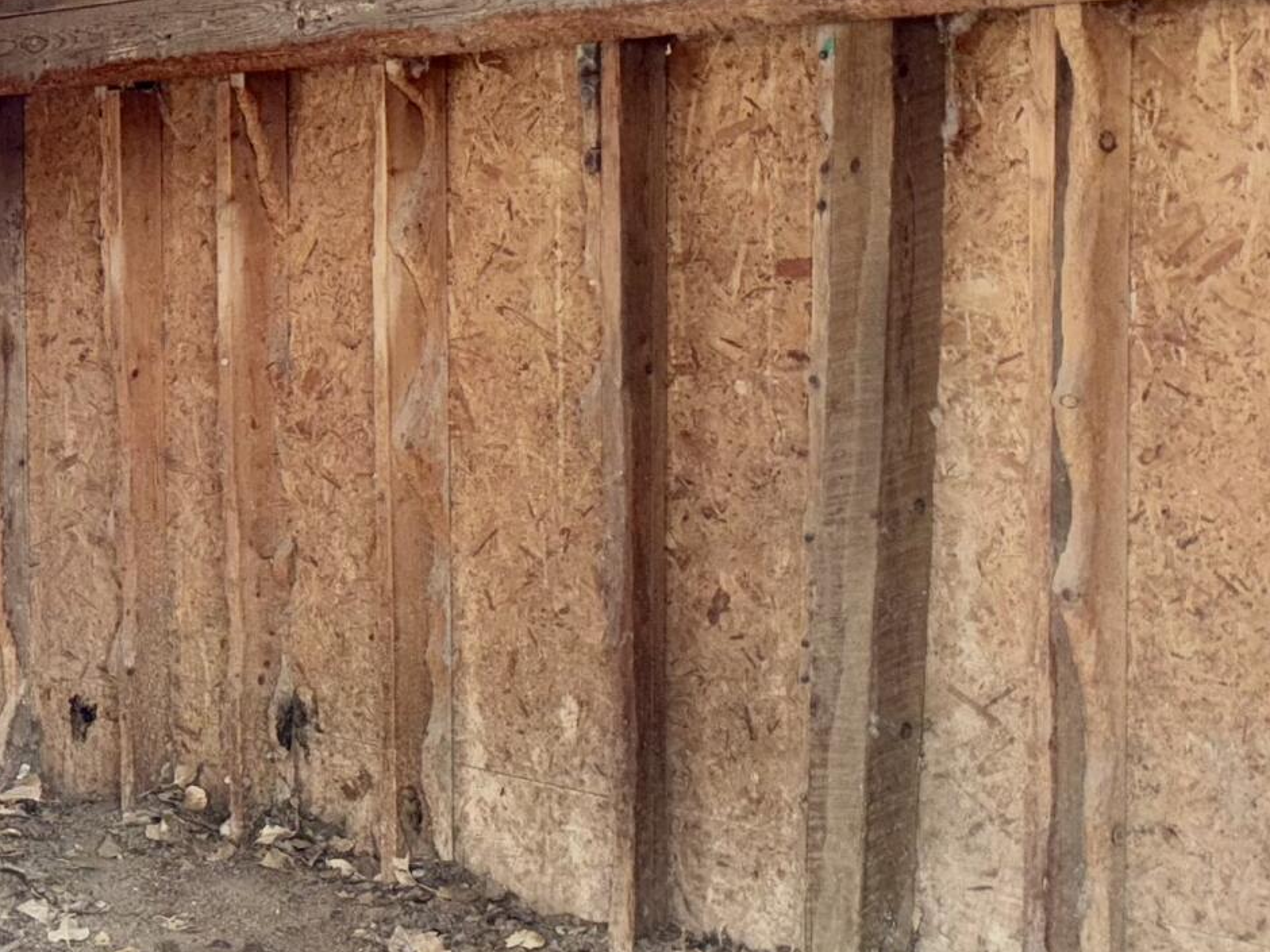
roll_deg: +1.6
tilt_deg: -6.8
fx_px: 3045
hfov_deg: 22.1
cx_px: -181
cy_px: 519
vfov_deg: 17.8
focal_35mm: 83
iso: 40
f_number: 1.6
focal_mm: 5.96
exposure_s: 1/23
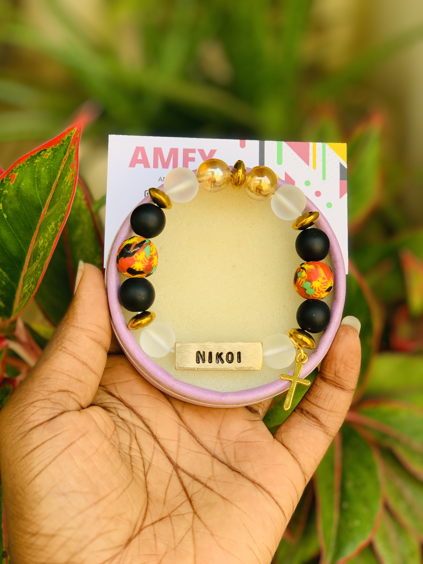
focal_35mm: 52
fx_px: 847
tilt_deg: -26.5
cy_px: 282
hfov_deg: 28.0
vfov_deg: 36.8
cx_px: 212
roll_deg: -2.9
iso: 25
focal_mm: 6
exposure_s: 1/122
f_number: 2.4
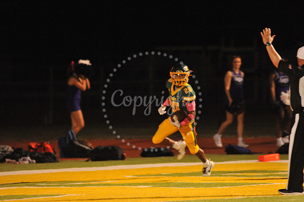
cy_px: 101
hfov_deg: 4.6
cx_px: 152
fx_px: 3798
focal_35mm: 450
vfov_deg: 3.1
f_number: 6.3
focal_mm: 450
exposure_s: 1/200
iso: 6400
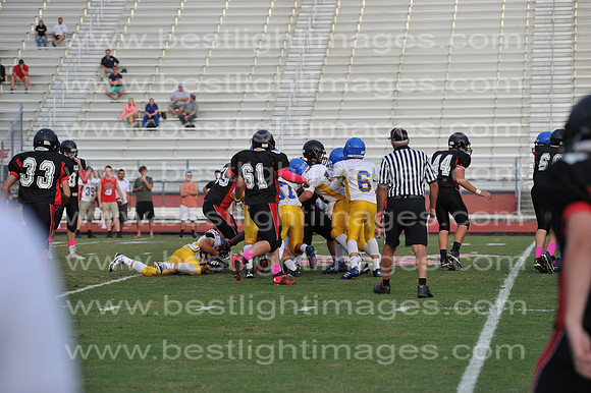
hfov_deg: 14.7
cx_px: 296
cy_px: 196
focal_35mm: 140
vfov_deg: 9.8
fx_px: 2297
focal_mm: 140
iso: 800
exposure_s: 1/2500
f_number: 3.5
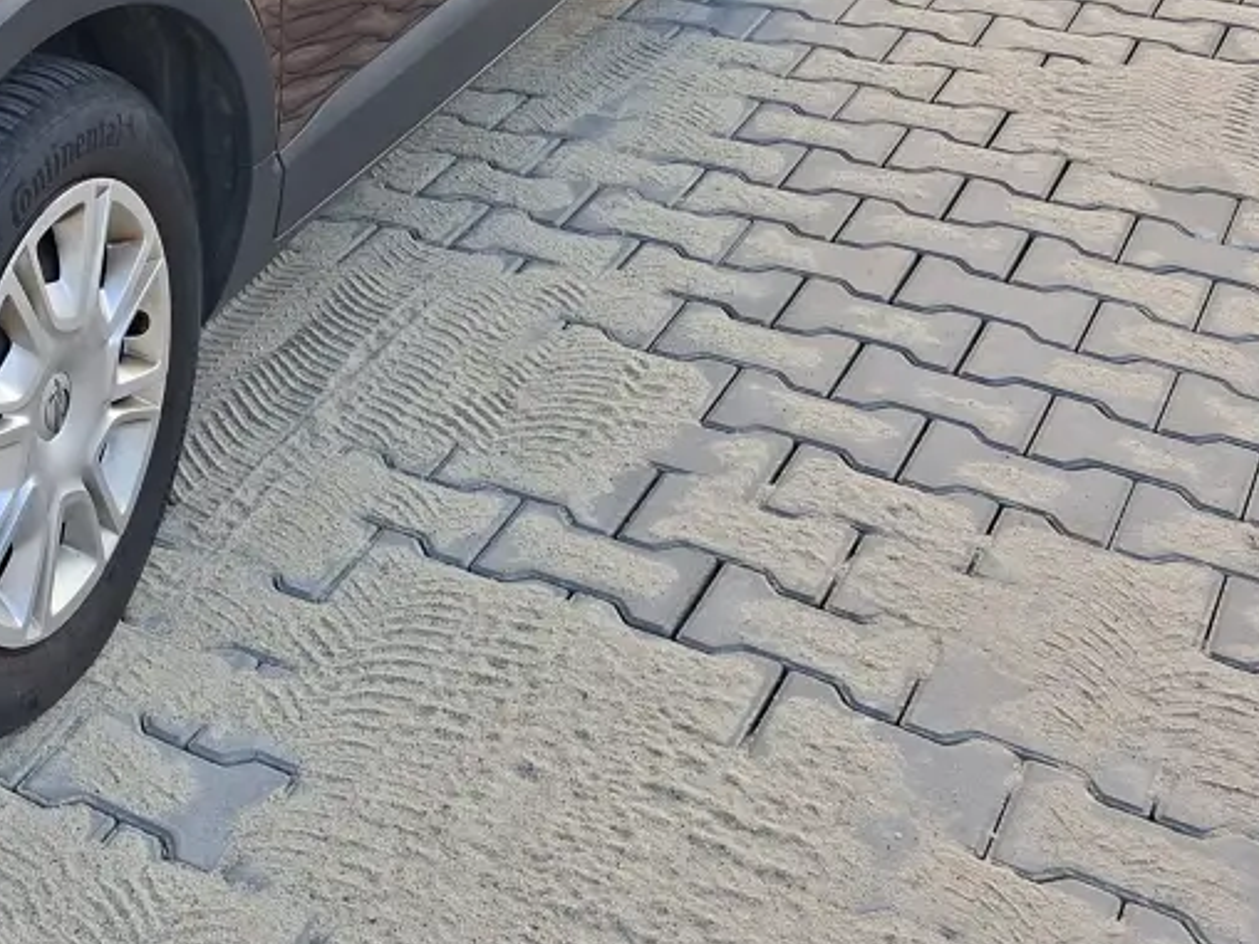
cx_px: -315
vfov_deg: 23.8
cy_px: -67
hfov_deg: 28.2
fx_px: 2109
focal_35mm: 58
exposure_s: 1/334
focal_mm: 5.54
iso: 50
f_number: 1.8
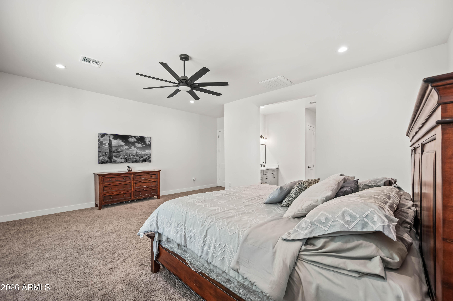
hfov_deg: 104.3
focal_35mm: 14
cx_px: 226
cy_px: 150
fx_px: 176
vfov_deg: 81.1
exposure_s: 1/8
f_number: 6.3
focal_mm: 14
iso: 320
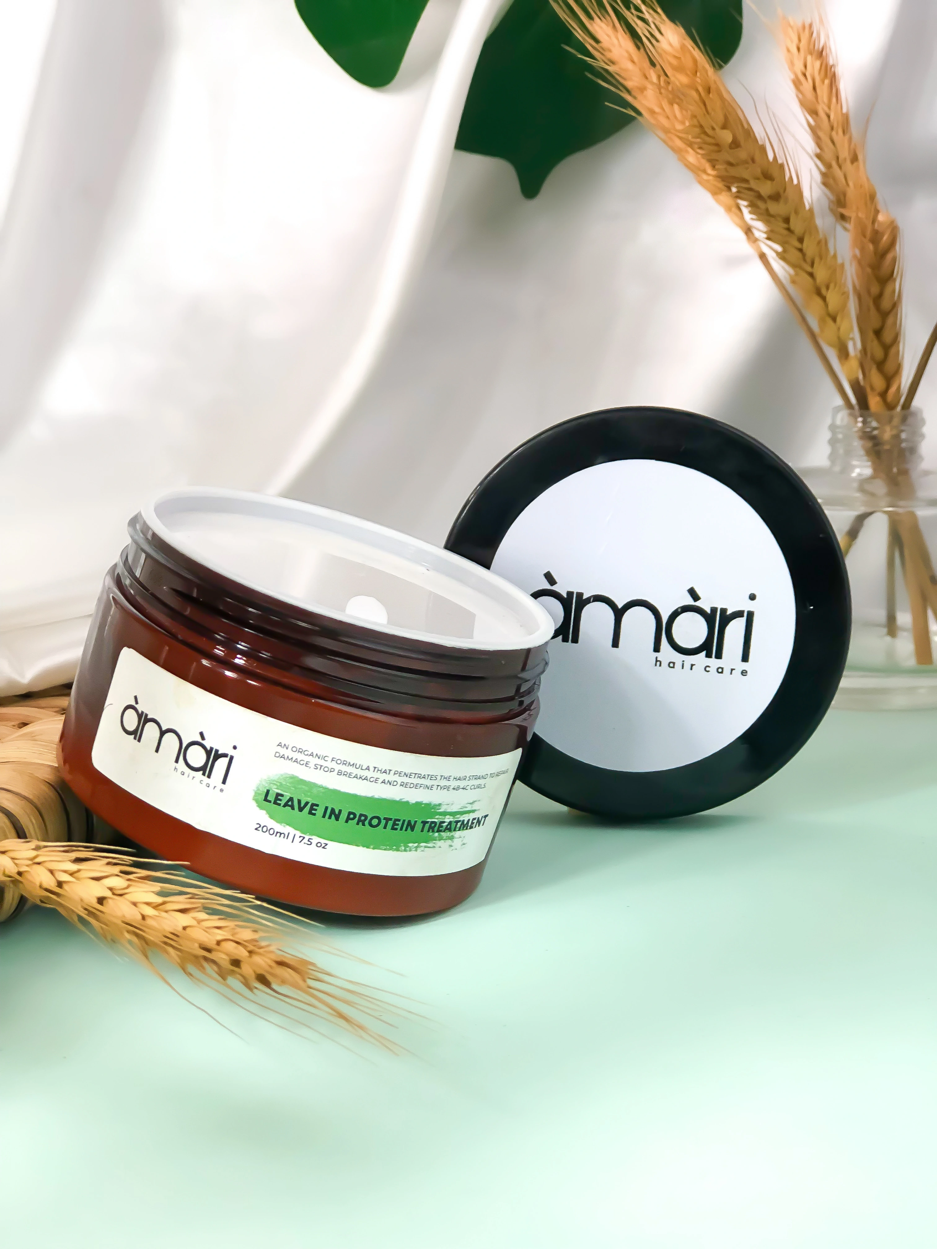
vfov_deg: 33.8
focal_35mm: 57
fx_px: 2057
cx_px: 468
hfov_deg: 25.7
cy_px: 624
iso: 160
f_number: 2.8
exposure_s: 1/35
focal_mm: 6.6
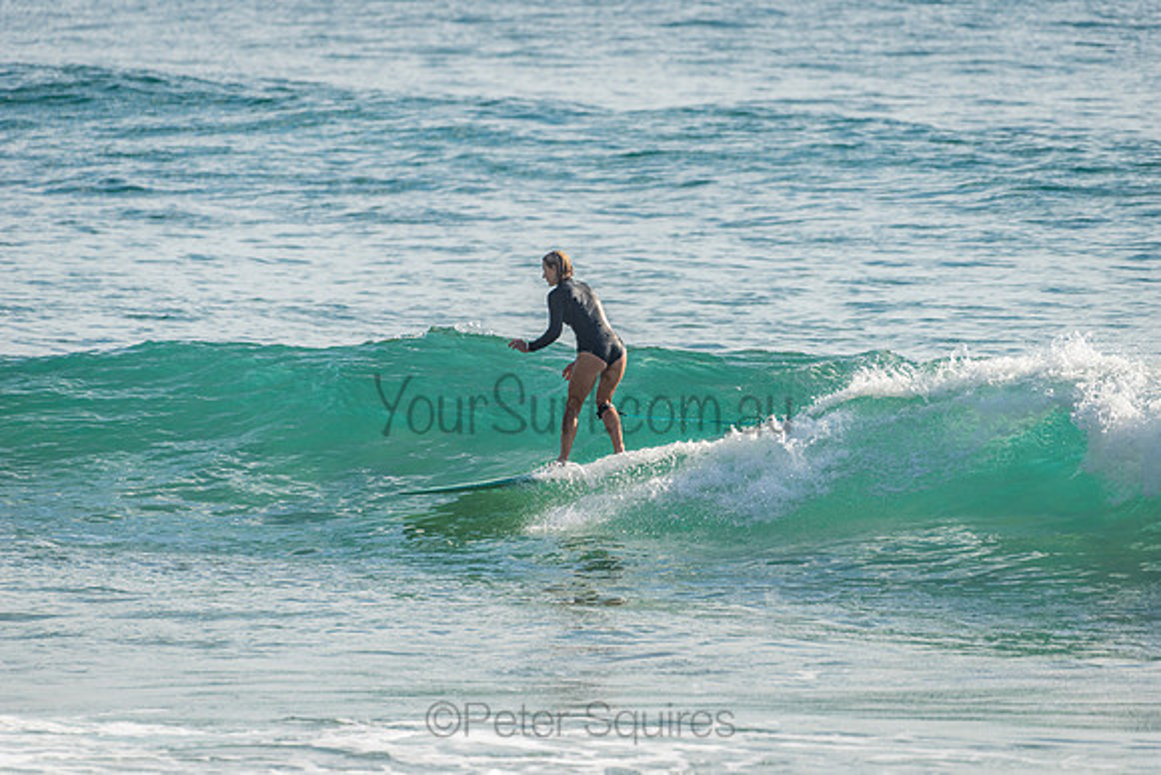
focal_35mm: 500
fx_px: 16128
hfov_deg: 4.1
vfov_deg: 2.8
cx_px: 580
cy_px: 388
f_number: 5.6
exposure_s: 1/2000
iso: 180
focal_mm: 500
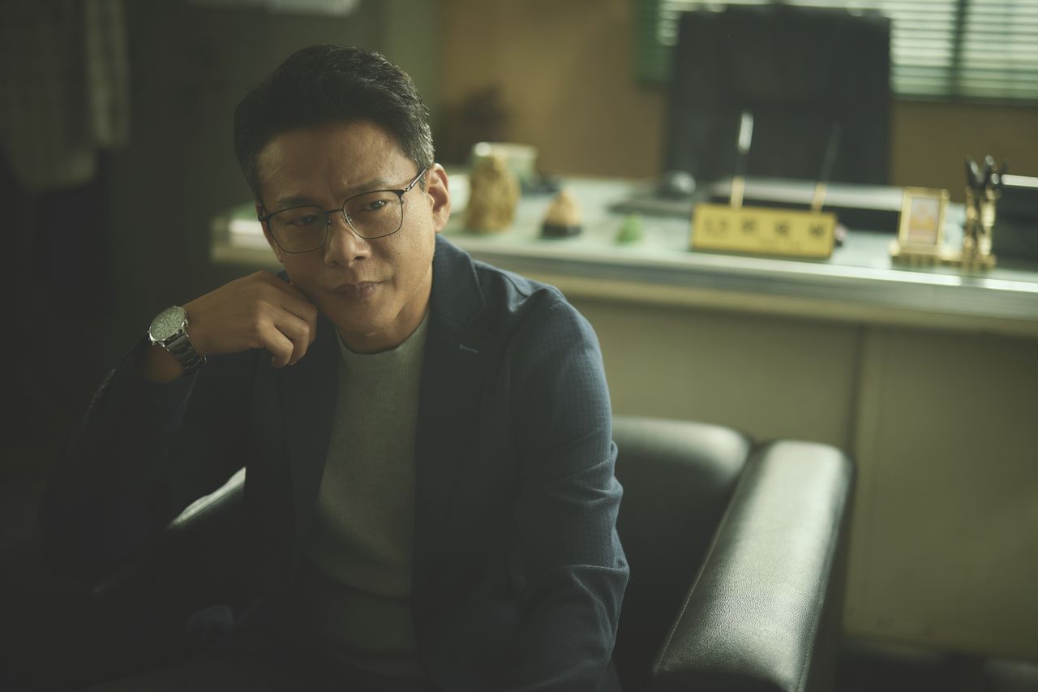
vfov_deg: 27.0
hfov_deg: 39.6
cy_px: 346
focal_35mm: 50
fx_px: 1441
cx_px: 519
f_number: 1.4
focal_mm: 50
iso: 250
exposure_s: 1/160
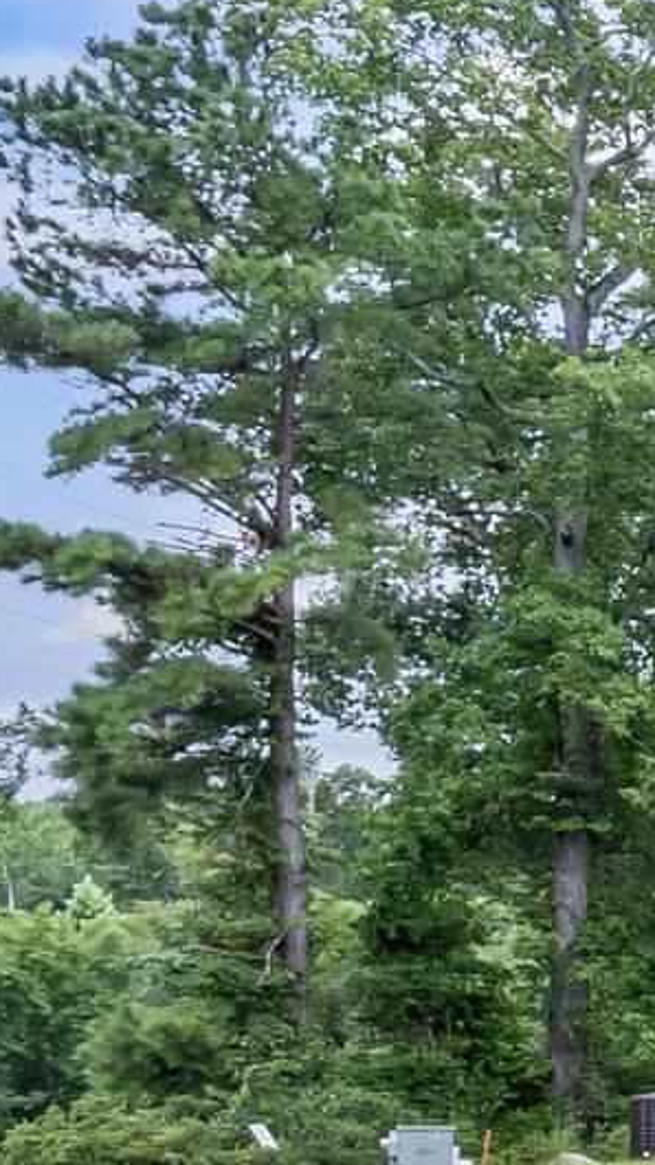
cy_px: 1239
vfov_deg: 24.5
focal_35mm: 81
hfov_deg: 7.9
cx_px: 2701
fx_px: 2516
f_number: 6.3
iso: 200
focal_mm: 11
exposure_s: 1/320
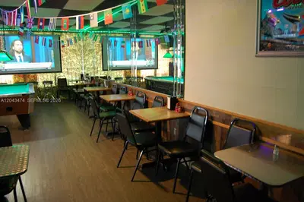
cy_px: 101
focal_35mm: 27
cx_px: 152
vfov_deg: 47.9
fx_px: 228
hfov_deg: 67.4
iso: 800
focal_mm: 18
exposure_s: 1/10
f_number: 3.5
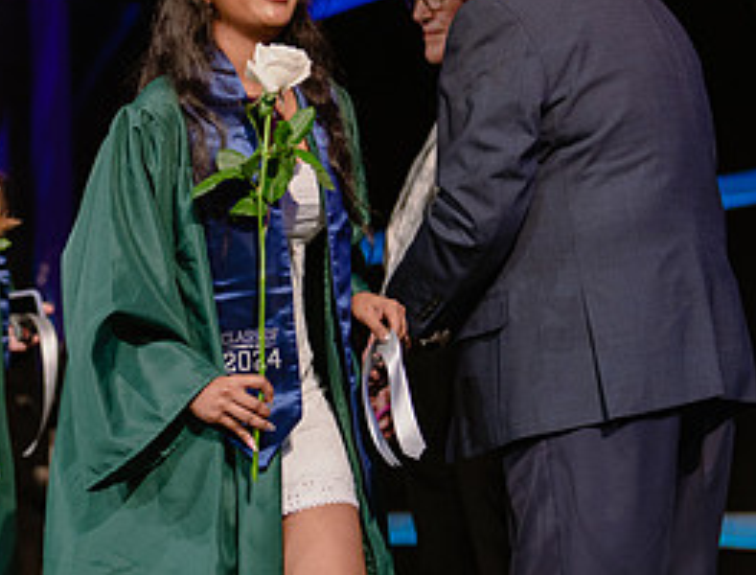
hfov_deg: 16.2
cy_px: 269
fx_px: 2656
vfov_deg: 12.4
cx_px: 239
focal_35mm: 121
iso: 640
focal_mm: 50
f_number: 1.2
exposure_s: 1/320
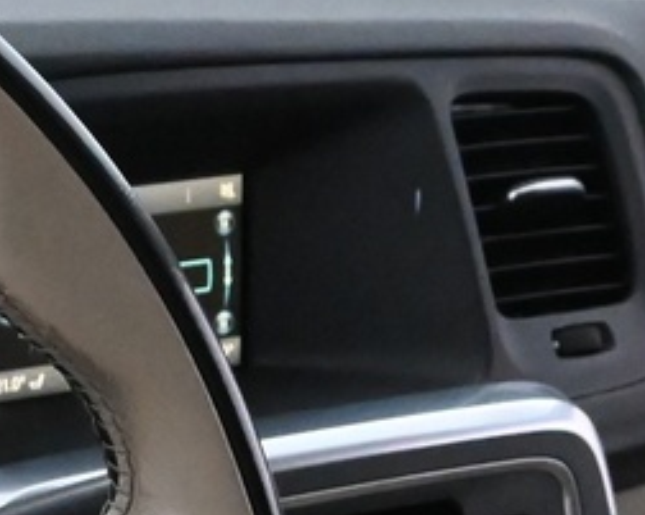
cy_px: 1045
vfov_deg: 9.8
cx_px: -351
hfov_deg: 12.6
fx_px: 2765
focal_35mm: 145
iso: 6400
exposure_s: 1/50
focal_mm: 16
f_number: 5.6
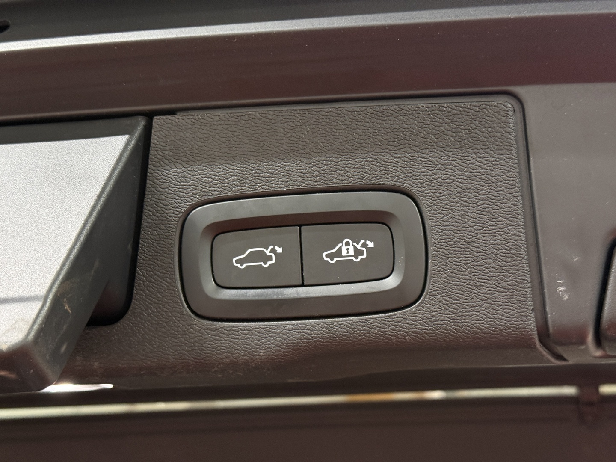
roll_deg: +0.0
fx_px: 854
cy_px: 231
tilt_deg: +24.5
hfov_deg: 39.7
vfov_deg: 30.3
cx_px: 308
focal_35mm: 48
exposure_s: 1/52
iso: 250
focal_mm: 6.76
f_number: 1.78
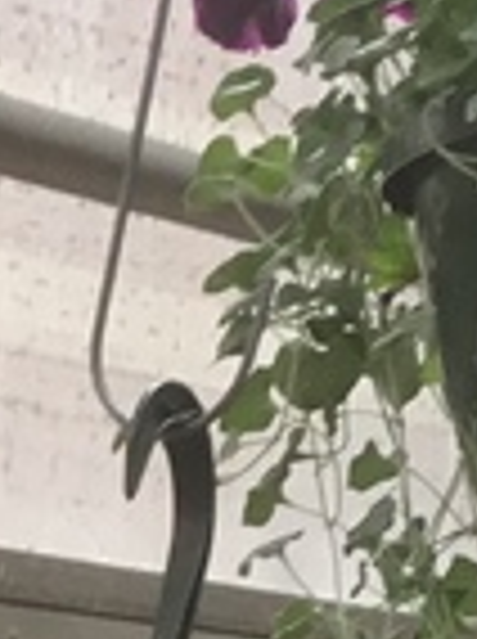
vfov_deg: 8.2
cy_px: 1534
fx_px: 4128
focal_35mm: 224
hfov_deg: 6.4
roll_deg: -0.6
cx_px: -446
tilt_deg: -4.8
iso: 40
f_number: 2.4
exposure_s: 1/120
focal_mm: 3.3
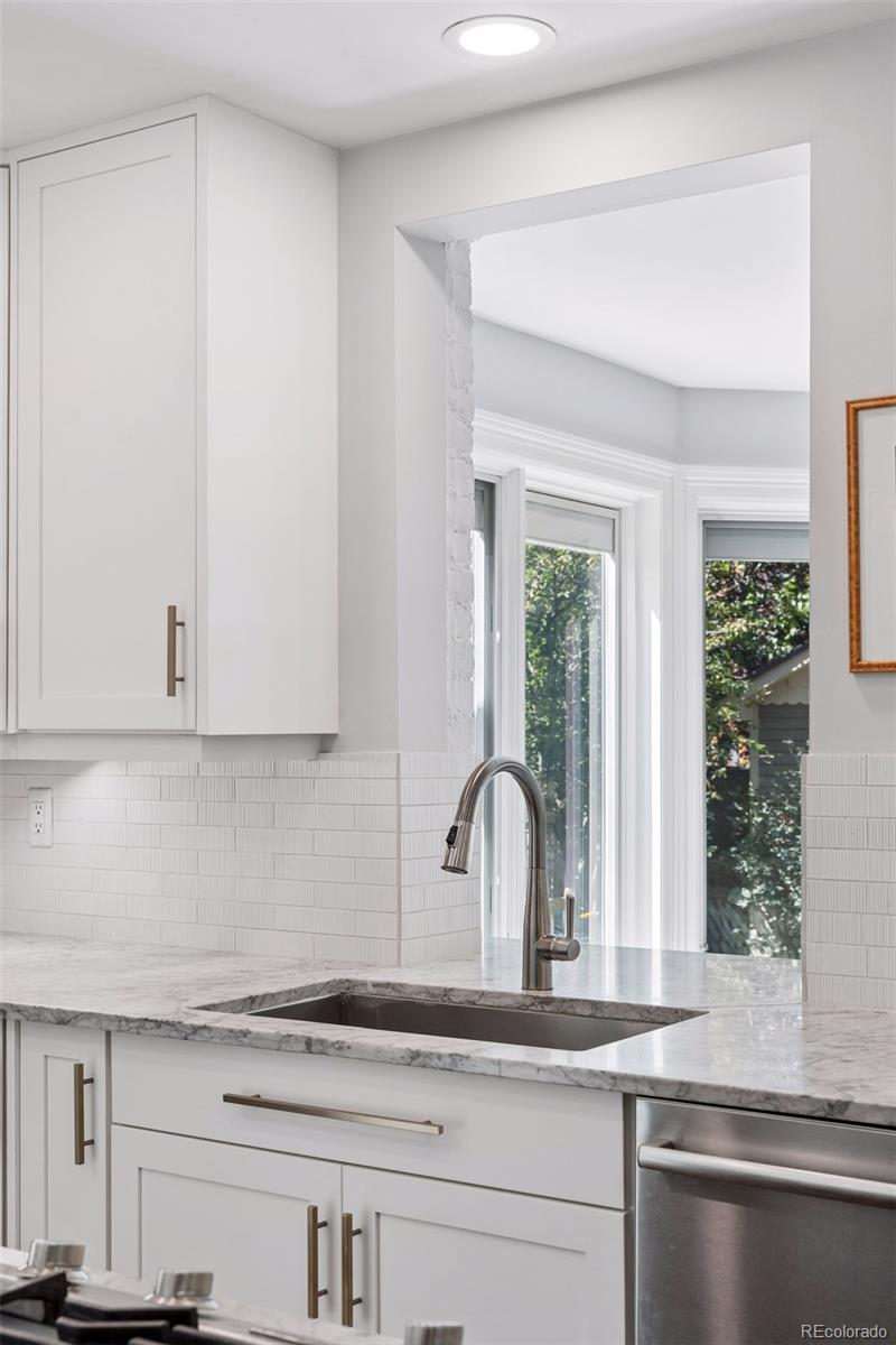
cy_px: 672
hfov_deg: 29.2
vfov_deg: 42.7
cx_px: 448
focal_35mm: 46
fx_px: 1717
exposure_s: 1/30
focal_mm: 46
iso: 400
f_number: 9
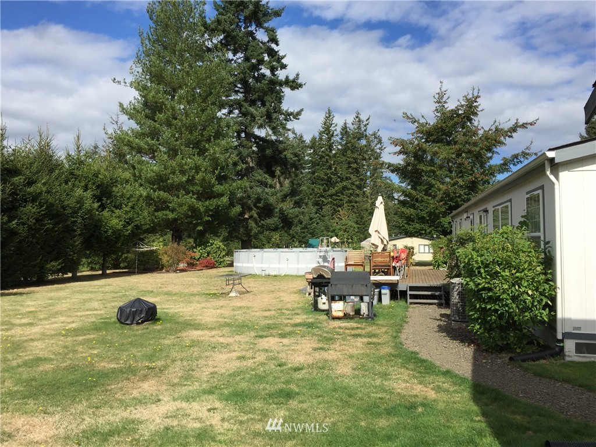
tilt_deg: +2.8
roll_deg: -1.0
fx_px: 499
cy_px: 224
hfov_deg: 61.7
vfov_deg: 48.2
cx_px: 298
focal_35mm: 29
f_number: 2.2
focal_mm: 4.15
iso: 32
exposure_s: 1/2198
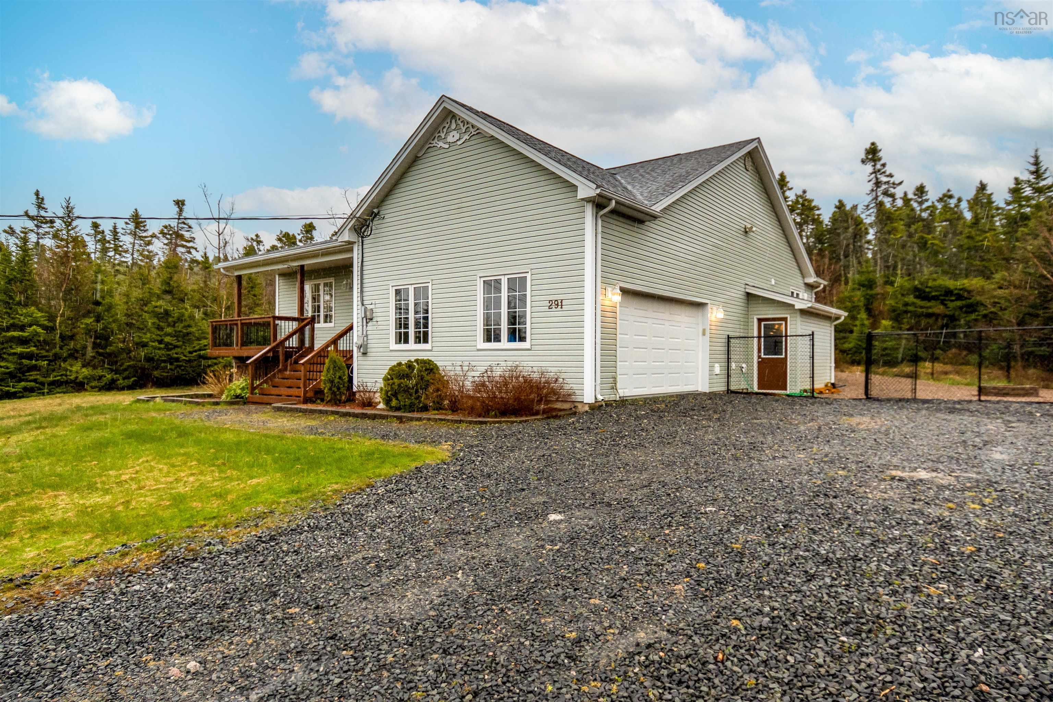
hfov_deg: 53.1
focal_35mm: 36
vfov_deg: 36.9
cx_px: 526
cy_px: 351
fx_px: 1053
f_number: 5.6
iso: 400
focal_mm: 24
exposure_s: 1/320
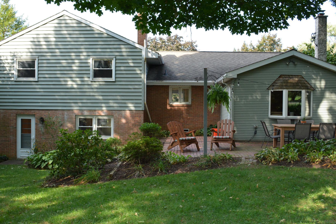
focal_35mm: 35
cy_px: 110
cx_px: 168
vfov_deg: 37.9
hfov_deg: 54.4
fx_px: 327
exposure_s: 1/320
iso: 1000
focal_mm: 20
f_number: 9
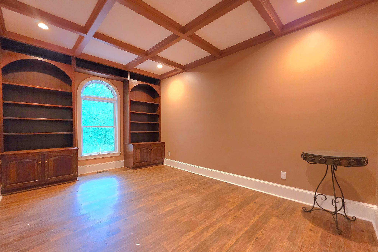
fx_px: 147
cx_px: 187
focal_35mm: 14
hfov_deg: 104.2
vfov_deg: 81.2
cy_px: 132
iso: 640
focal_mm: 2.2
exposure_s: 1/60.2
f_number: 1.9
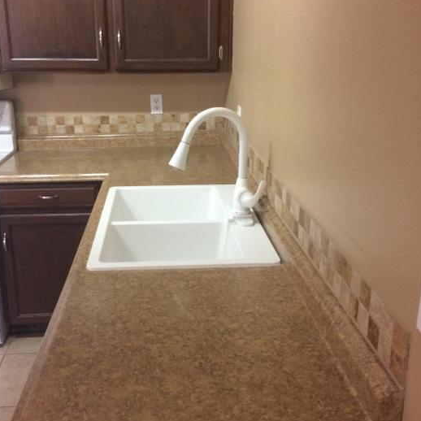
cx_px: 189
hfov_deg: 43.8
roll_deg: +2.6
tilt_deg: -19.8
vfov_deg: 43.8
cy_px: 199
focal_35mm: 38
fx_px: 523
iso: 250
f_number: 2.2
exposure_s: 1/30
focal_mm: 4.15
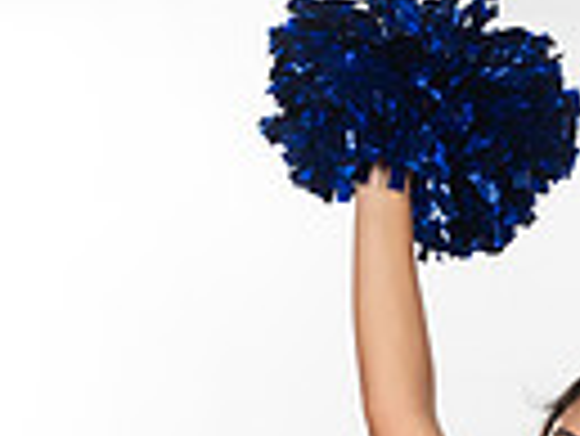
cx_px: 472
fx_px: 3086
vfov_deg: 7.6
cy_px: 962
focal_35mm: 184
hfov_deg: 10.7
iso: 800
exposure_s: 1/320
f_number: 7.1
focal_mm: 55
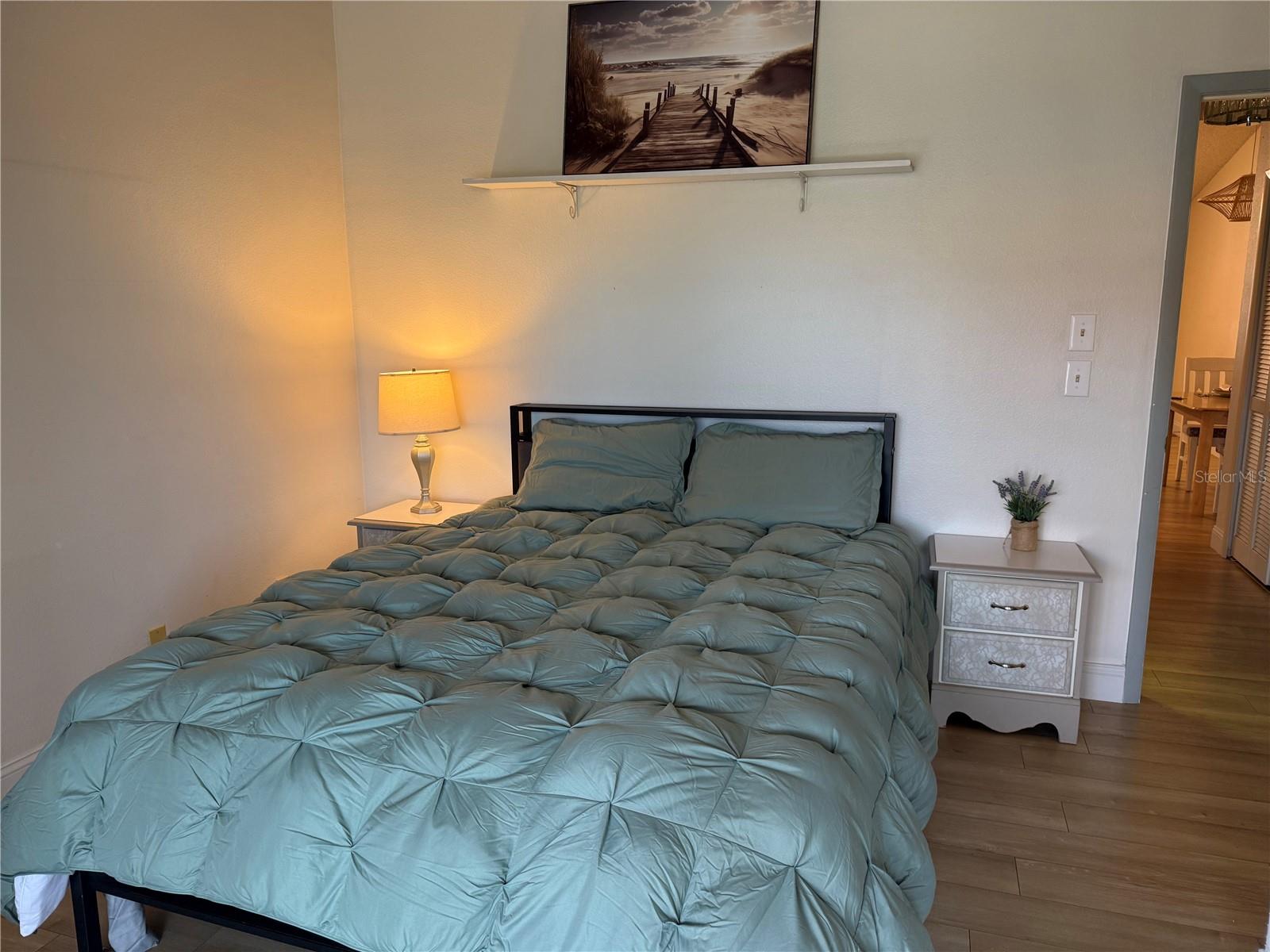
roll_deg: +0.6
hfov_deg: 71.6
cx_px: 635
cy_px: 476
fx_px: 881
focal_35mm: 24
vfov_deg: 56.8
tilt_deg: -9.8
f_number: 1.78
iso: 125
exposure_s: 1/60
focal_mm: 6.76
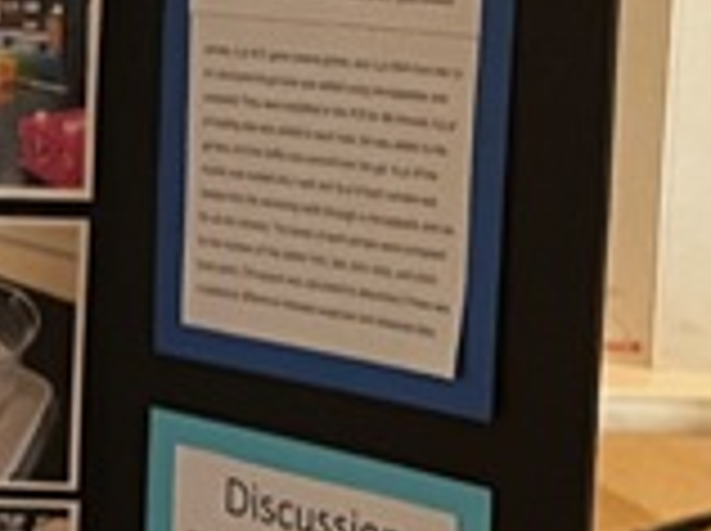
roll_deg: -0.6
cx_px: -472
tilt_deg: -6.1
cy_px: 176
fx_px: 3466
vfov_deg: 8.8
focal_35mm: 169
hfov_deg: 11.1
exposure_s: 1/60
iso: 320
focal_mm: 5.7
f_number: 1.5
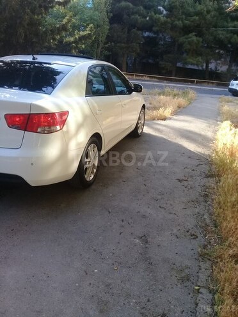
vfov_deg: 58.4
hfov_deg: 45.4
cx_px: 119
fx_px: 284
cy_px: 158
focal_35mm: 31
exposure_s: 1/150
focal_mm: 3.3
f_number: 2.2
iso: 50
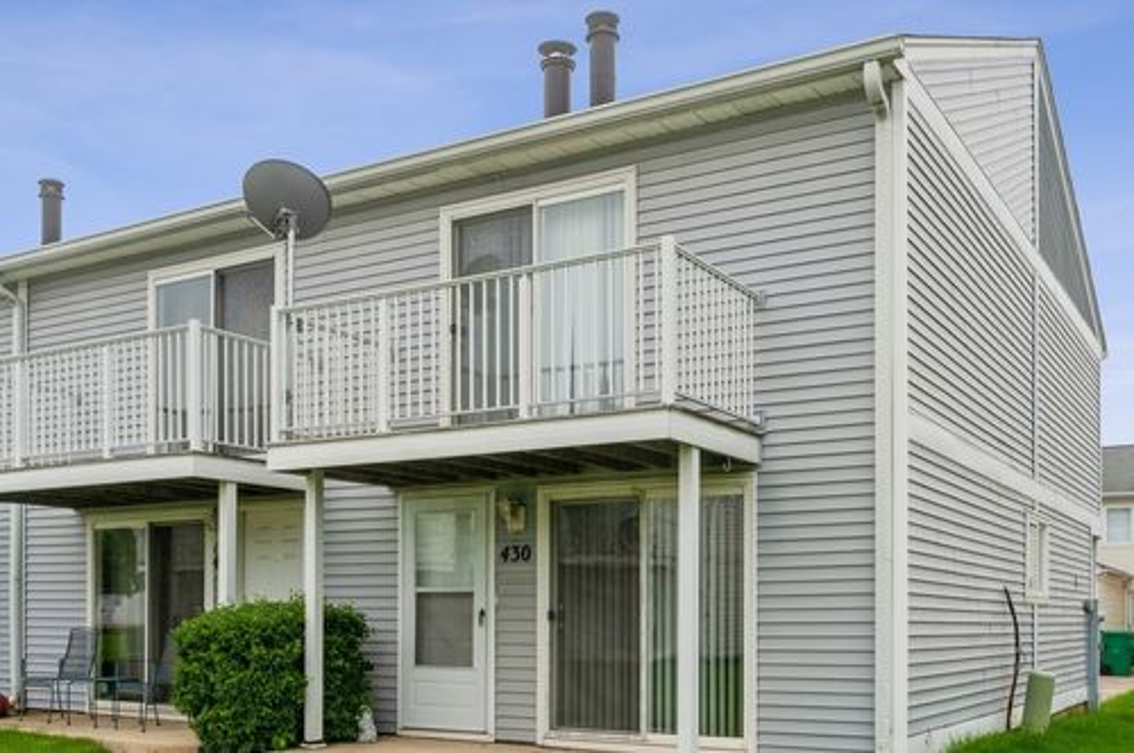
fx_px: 975
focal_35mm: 31
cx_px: 567
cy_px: 376
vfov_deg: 42.2
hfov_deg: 60.3
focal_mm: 31
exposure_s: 1/400
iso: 200
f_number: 8
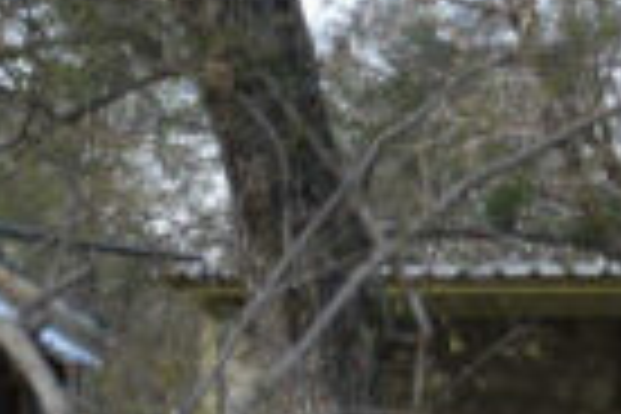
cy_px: 718
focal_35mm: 217
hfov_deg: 9.3
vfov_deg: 6.2
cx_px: -270
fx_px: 3743
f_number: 5
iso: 400
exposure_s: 1/100
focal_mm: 26
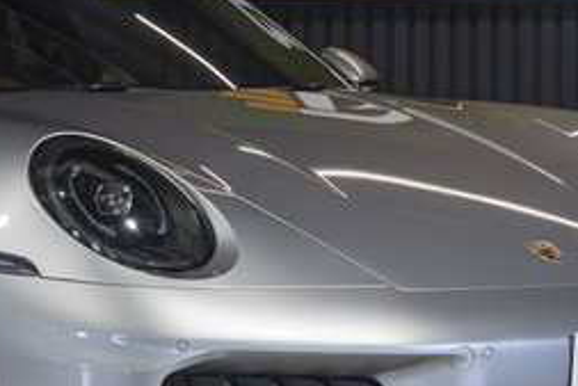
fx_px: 2765
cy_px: 100
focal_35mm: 172
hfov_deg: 11.9
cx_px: 83
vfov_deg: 8.0
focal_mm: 56.7
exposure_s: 1/60
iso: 6400
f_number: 5
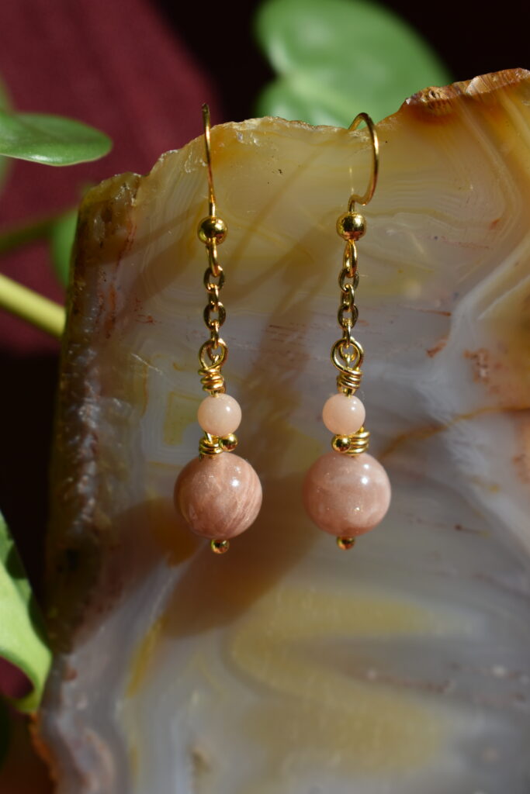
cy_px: 397
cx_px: 265
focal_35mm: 82
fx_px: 1821
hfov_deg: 16.6
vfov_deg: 24.6
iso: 100
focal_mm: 55
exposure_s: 1/320
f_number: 8
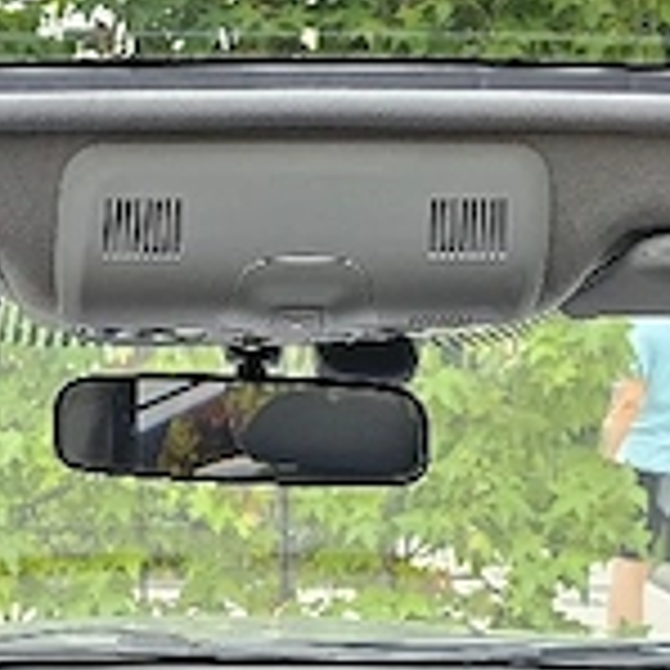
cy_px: 895
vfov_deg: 19.4
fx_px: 1796
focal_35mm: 82
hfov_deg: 21.0
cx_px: 198
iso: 64
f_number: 1.7
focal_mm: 6.3
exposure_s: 1/56.8
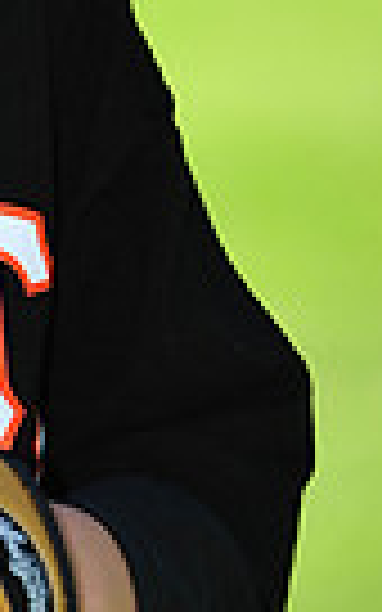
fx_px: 10511
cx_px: -445
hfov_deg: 2.1
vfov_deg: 3.3
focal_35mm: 631
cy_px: -207
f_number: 4.5
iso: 200
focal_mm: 145
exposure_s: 1/640
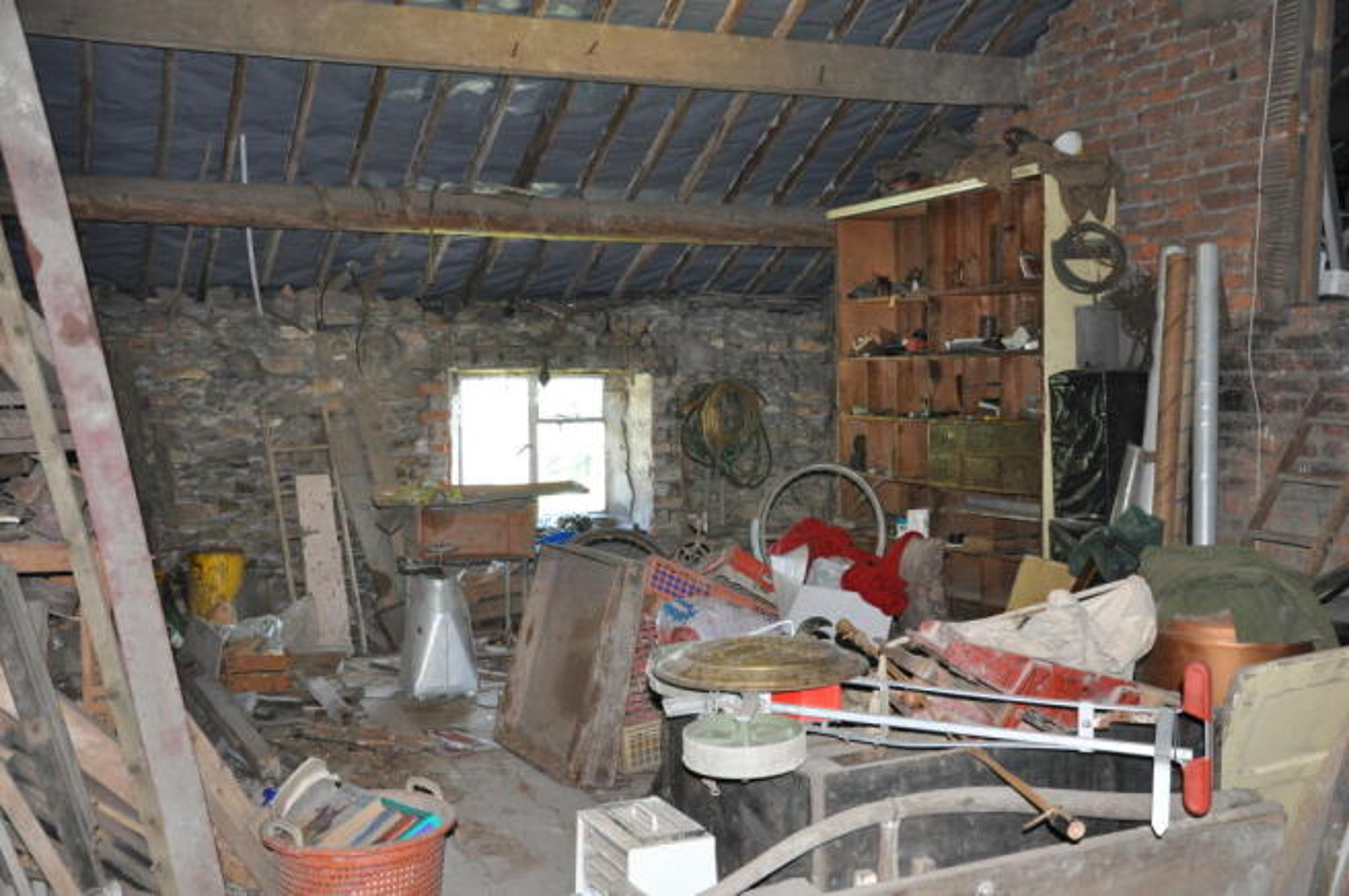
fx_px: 1348
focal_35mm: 36
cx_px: 674
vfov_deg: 36.8
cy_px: 448
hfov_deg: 53.2
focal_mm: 24
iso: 800
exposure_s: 1/60
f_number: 3.8
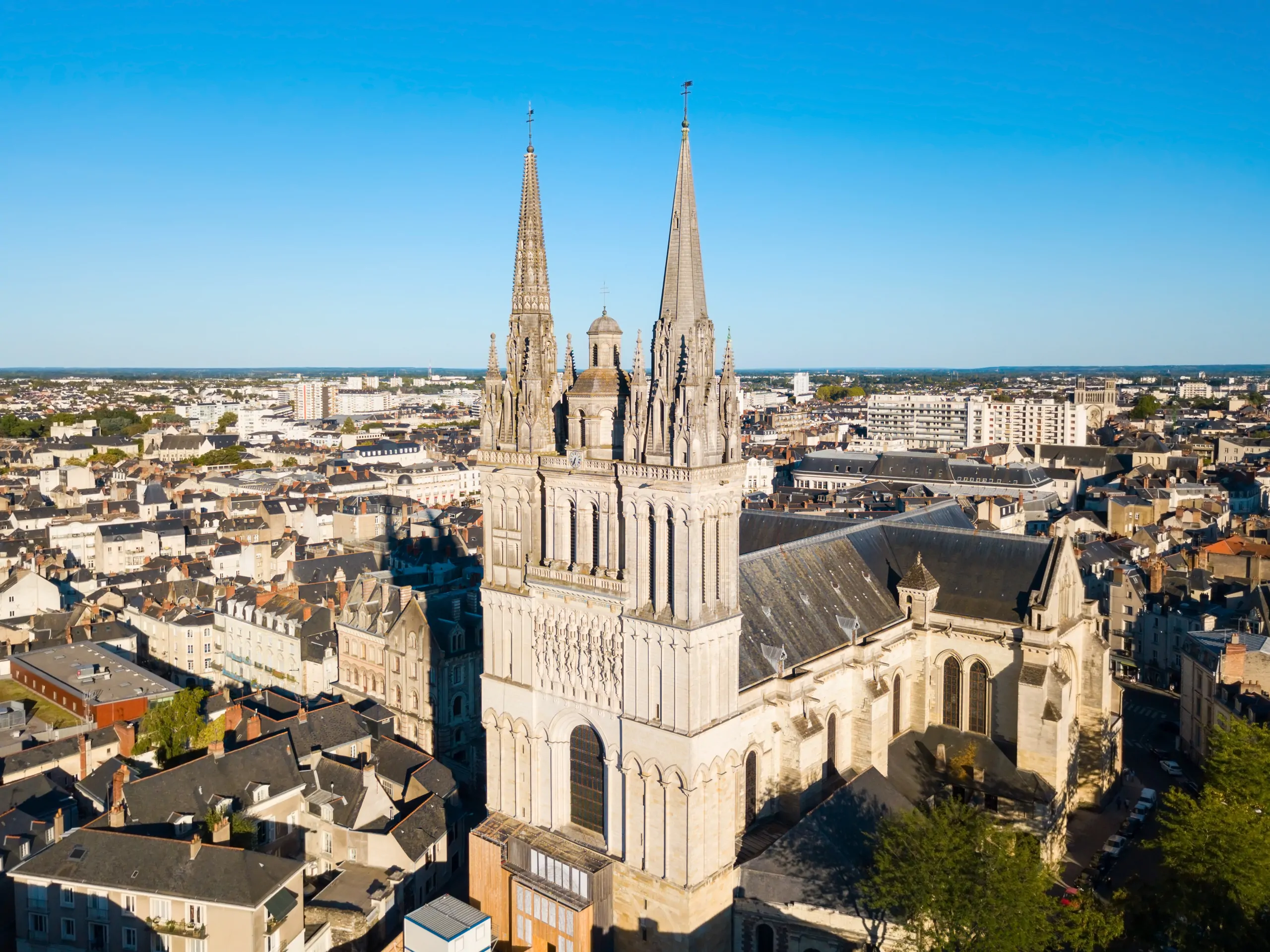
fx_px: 954
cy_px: 476
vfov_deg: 53.0
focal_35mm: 26
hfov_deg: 67.3
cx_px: 635
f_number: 2.2
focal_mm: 4.7
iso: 100
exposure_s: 1/2000
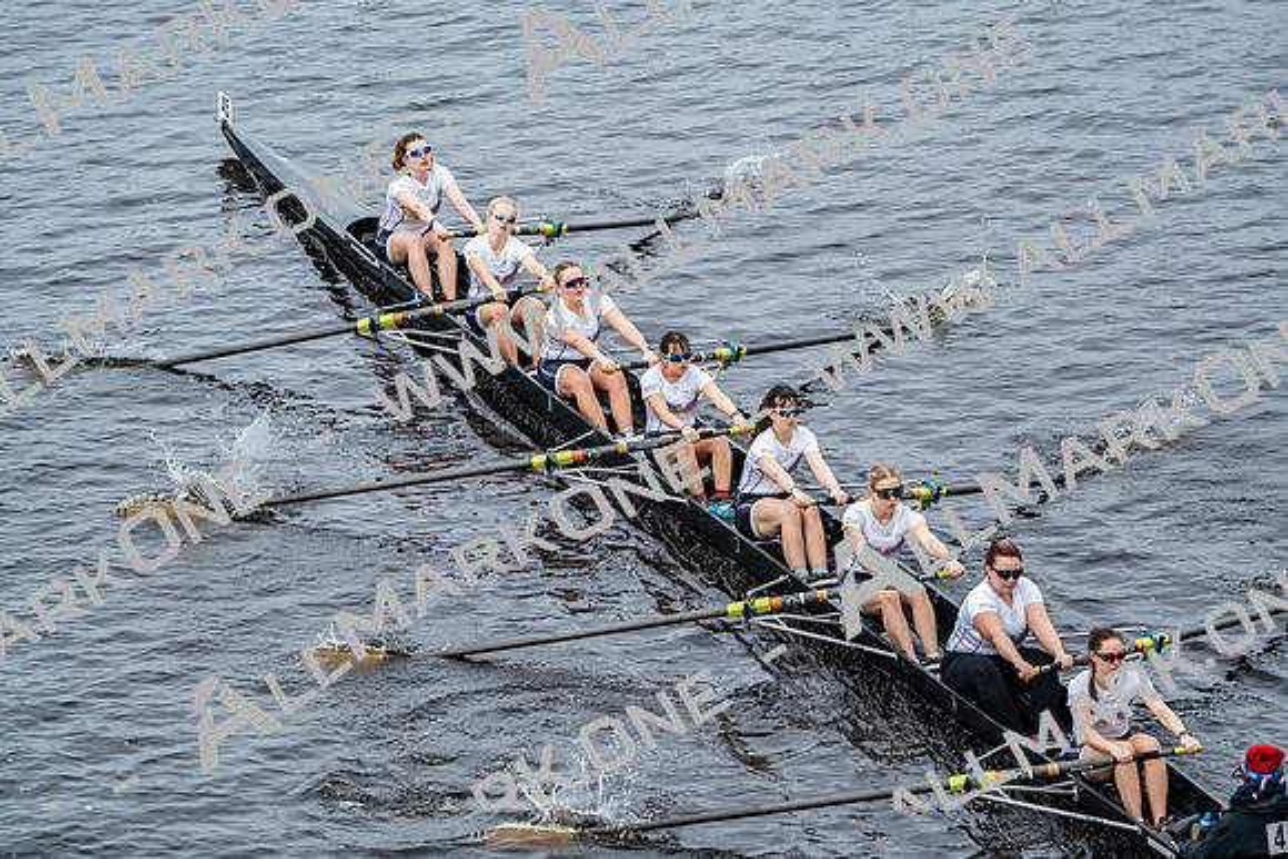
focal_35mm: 200
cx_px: 644
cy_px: 430
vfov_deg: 6.9
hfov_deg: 10.3
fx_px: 7157
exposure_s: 1/2000
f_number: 2.8
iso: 320
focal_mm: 200
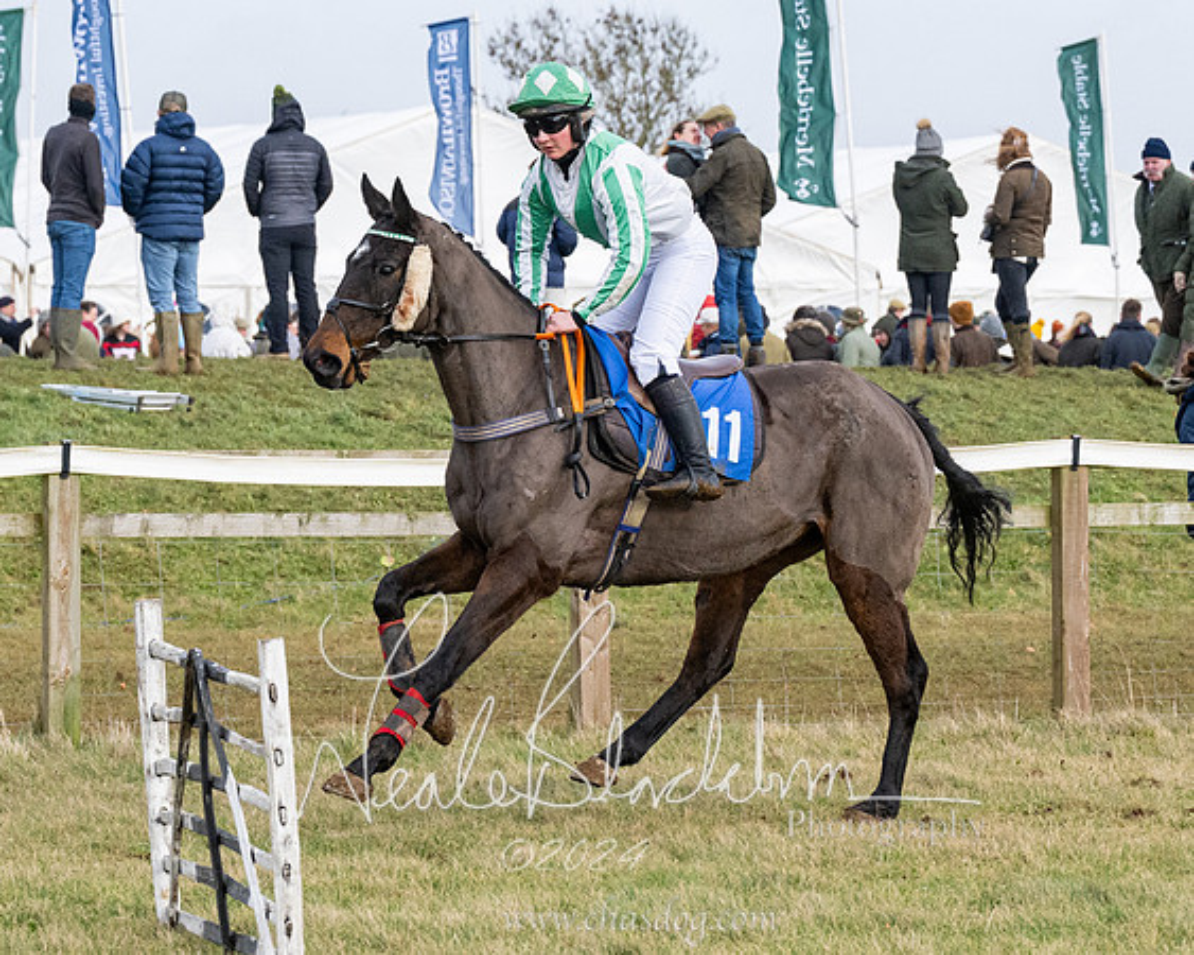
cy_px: 487
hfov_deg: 8.7
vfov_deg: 6.9
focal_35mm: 223
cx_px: 643
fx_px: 7885
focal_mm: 90
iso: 800
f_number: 5
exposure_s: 1/2000
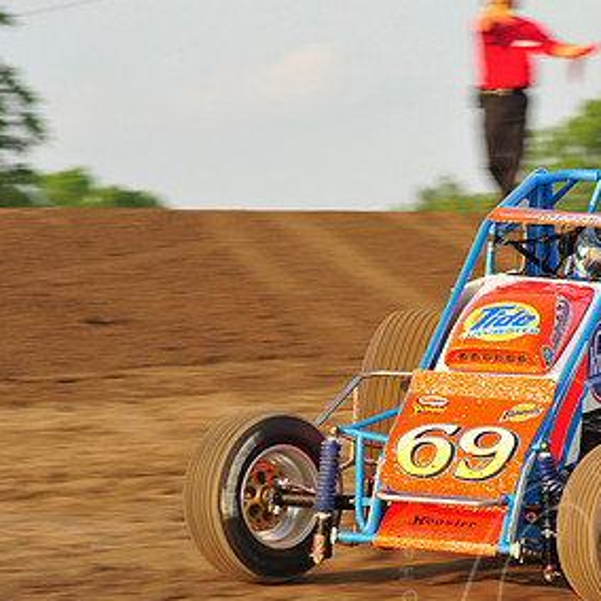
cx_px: 525
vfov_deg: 6.5
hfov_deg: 6.5
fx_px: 5284
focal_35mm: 269
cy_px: 370
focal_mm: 155
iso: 400
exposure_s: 1/320
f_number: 8
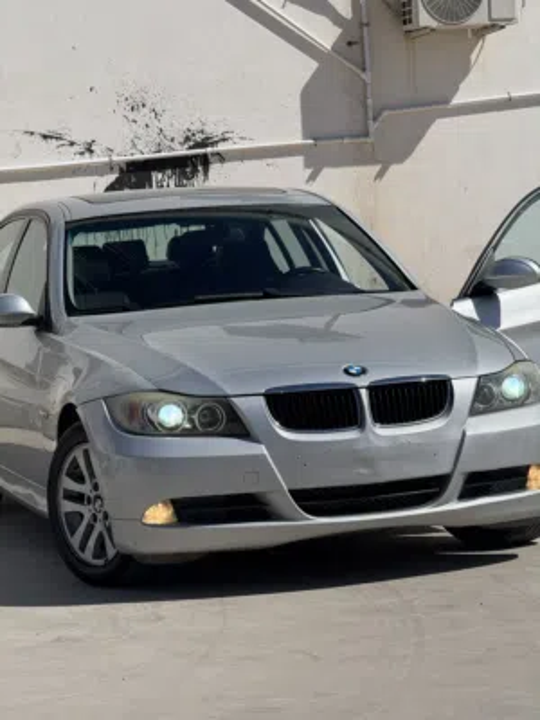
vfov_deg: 16.4
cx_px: 270
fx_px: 2496
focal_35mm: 120
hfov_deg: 12.3
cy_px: 360
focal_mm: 15.66
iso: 50
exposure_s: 1/3195
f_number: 2.8
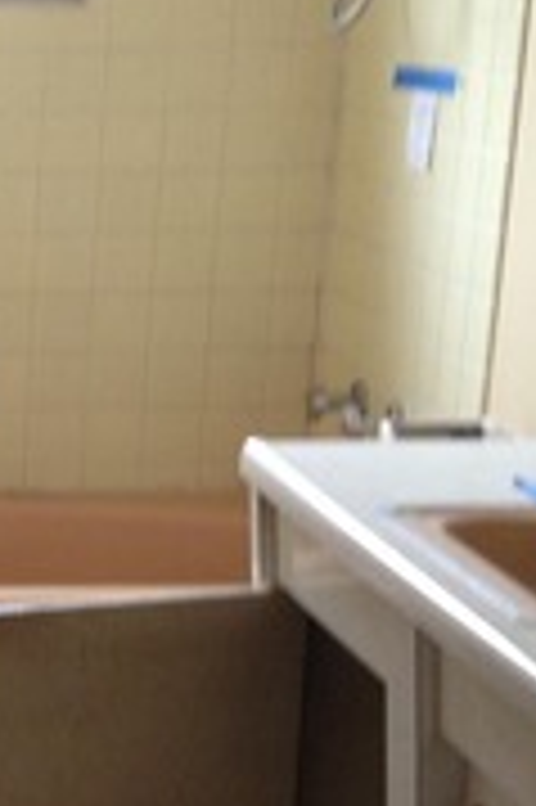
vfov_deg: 16.5
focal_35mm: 123
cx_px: -491
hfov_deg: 10.3
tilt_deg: -18.2
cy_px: 702
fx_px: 2752
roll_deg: +1.5
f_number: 2.4
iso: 125
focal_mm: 4.12
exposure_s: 1/20
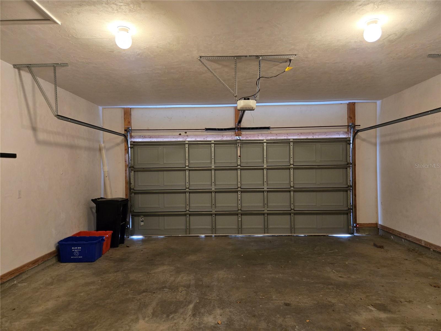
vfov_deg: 58.9
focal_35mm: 23
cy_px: 166
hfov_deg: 73.9
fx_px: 293
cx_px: 220
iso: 640
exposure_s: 1/60
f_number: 1.8
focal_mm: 5.4
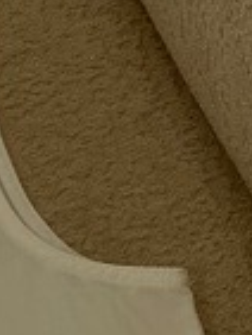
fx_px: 1783
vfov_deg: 10.3
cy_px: 537
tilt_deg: -68.5
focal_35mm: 184
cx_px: -416
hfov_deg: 7.4
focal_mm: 4.25
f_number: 1.8
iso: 32
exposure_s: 1/100
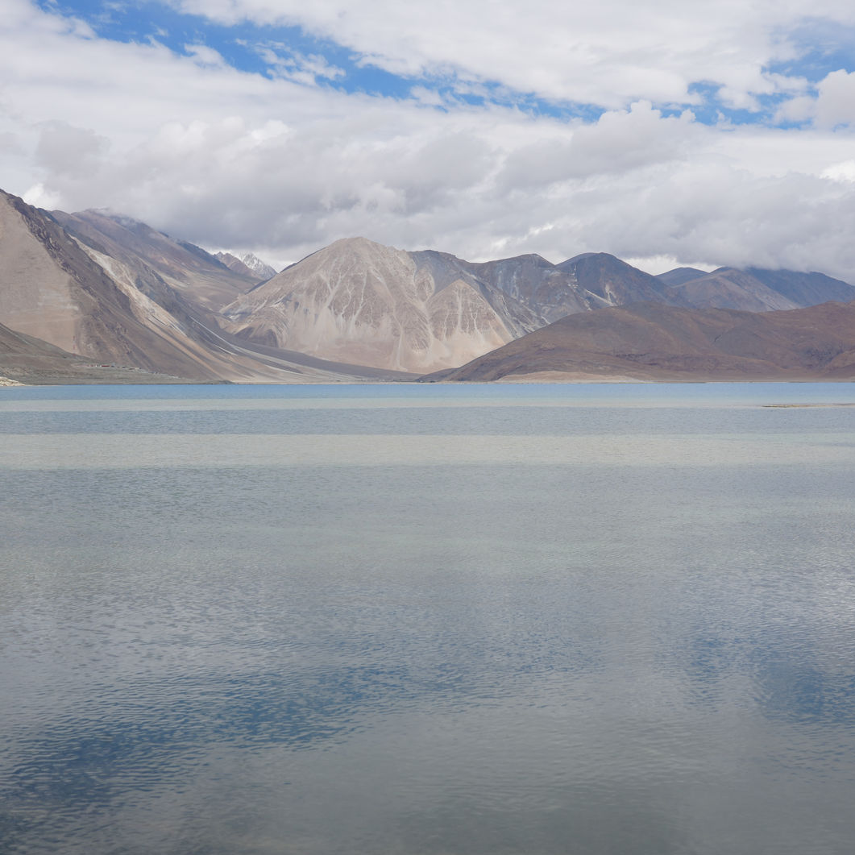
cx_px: 438
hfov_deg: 34.0
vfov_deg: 34.0
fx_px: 1397
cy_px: 429
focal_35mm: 50
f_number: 10
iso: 100
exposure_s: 1/250
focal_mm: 39
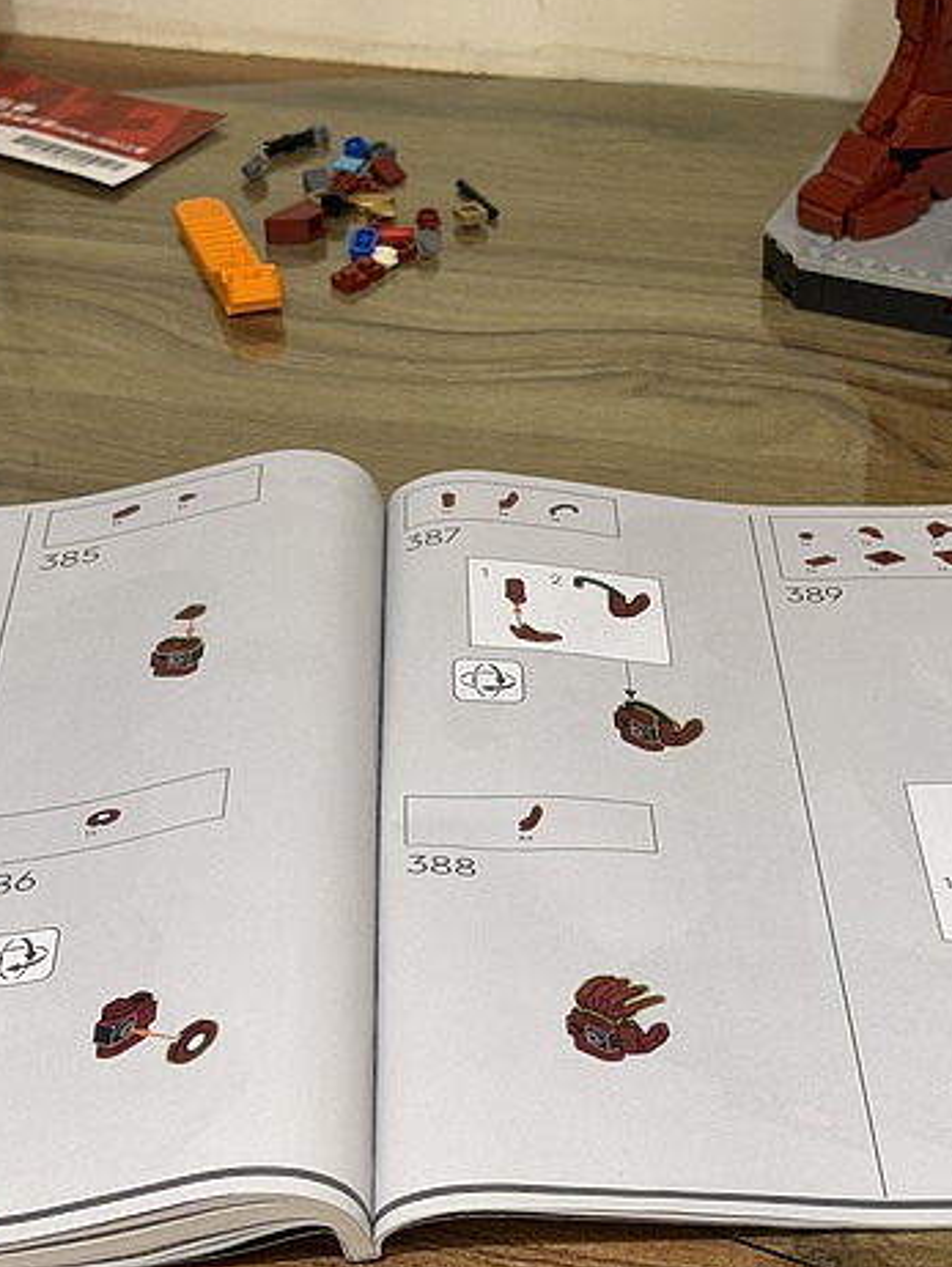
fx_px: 2967
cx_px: 727
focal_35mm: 81
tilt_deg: -33.5
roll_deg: -1.4
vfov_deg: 24.1
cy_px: 583
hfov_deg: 18.1
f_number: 1.78
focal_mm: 6.76
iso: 200
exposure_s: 1/60
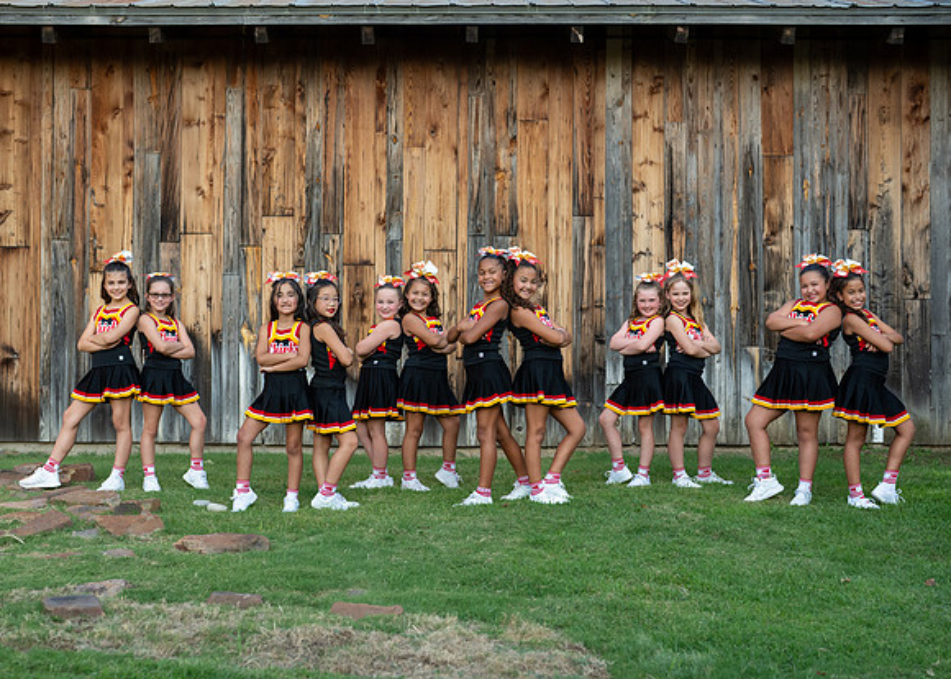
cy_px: 376
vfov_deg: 24.1
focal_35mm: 59
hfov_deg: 33.3
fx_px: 1588
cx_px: 471
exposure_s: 1/800
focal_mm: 50
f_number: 3.2
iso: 320
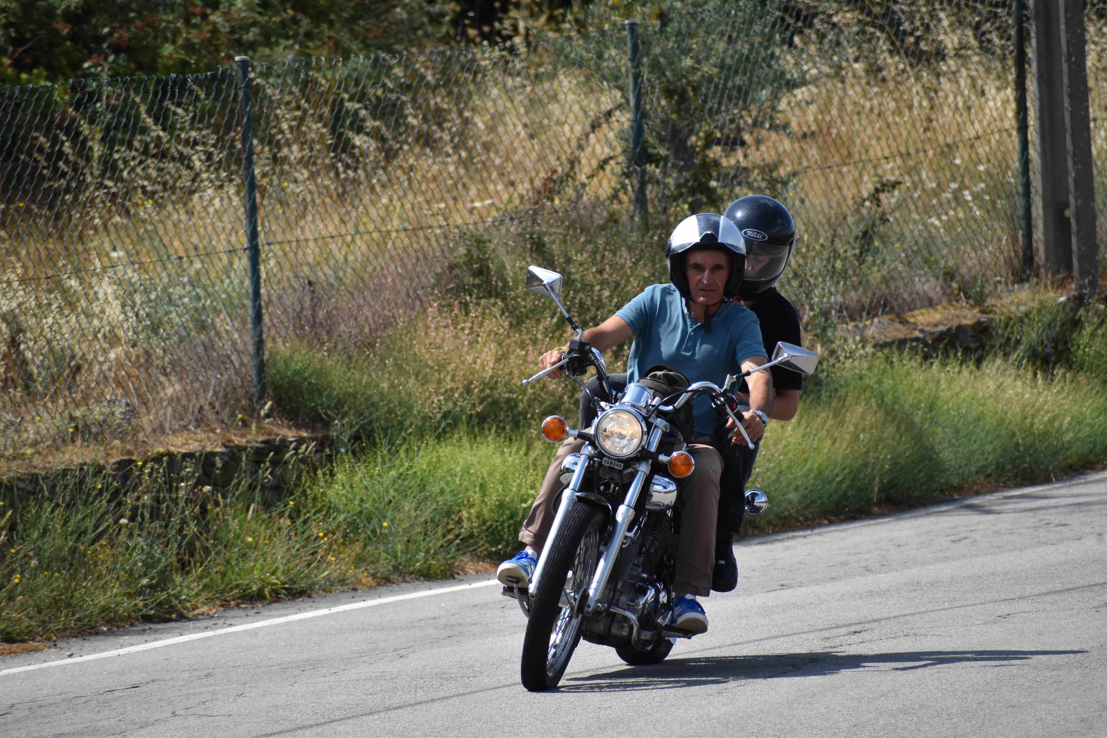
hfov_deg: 4.6
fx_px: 13836
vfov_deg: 3.1
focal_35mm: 450
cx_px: 554
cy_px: 369
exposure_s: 1/1600
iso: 400
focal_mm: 300
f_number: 6.3
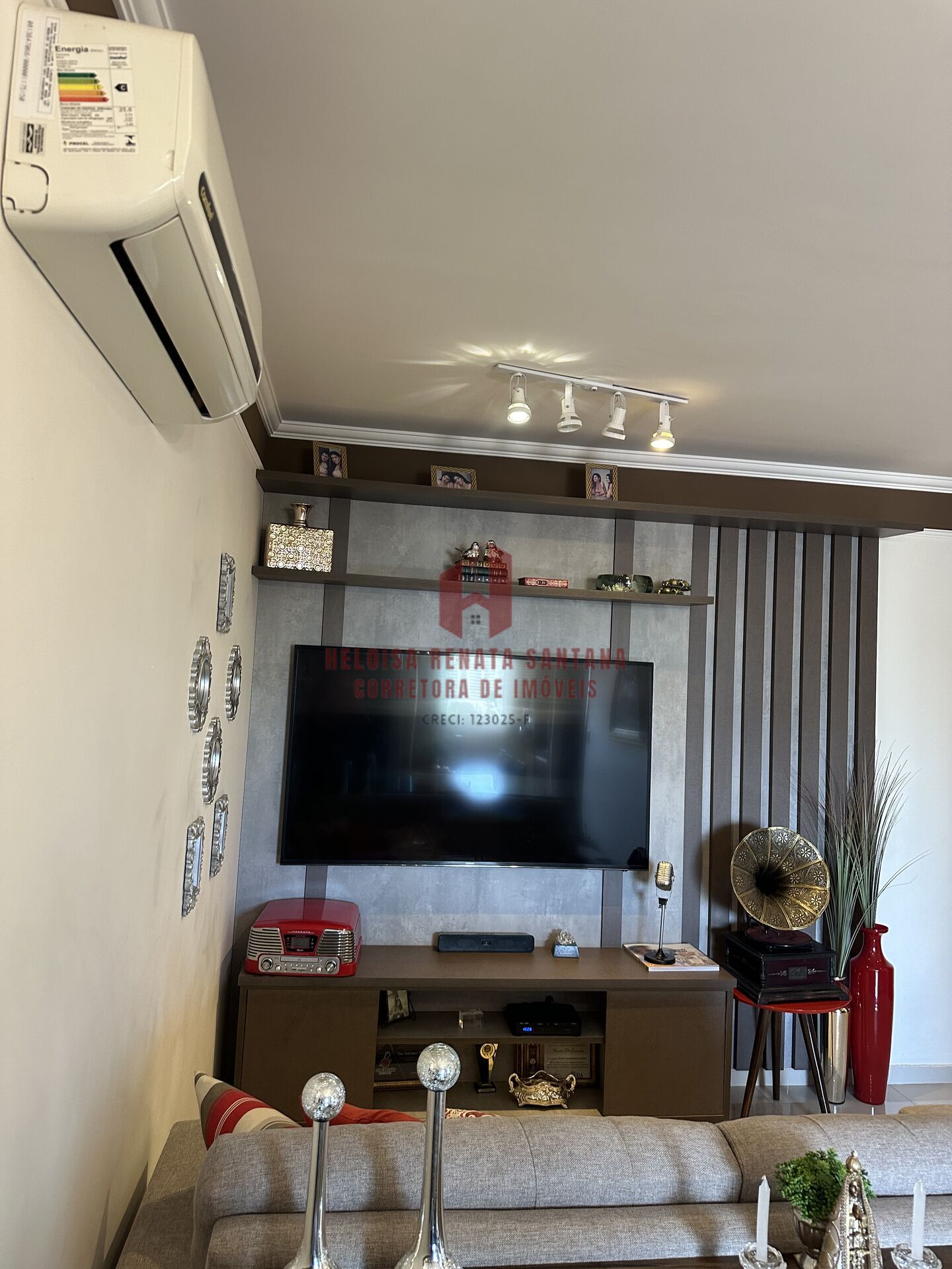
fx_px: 880
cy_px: 634
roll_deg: -2.9
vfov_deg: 71.6
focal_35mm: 24
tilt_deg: +4.3
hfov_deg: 56.8
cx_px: 476
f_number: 1.78
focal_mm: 6.86
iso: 250
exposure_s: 1/60
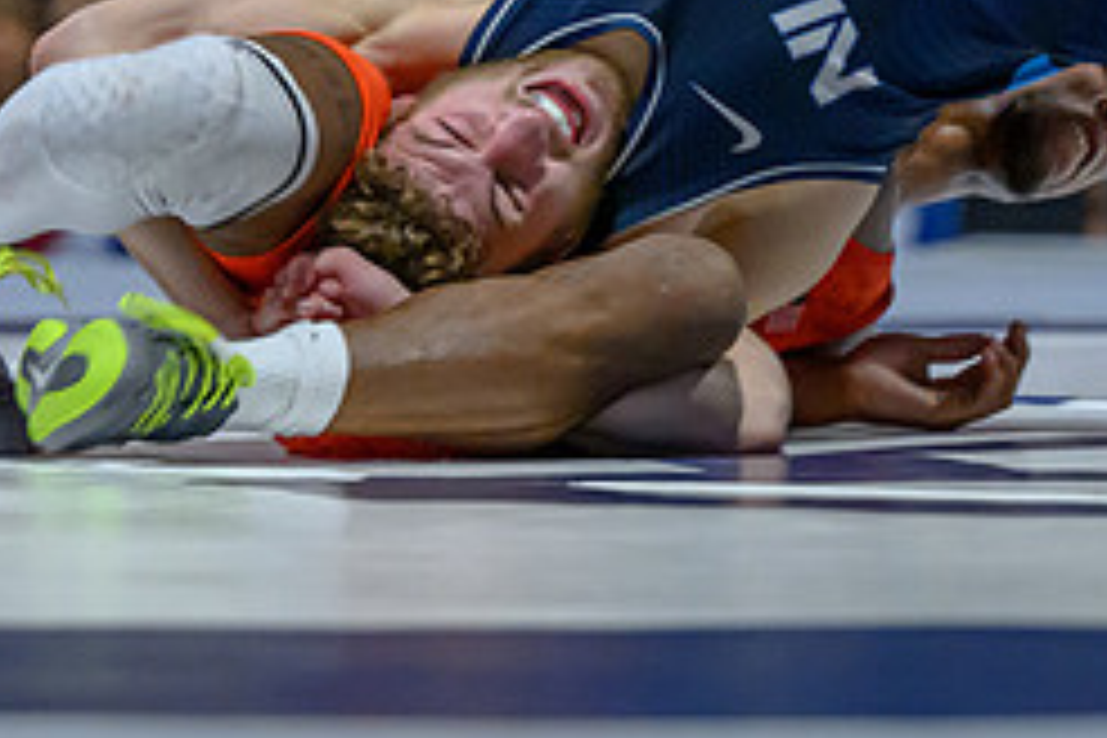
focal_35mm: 396
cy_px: -33
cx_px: 560
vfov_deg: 3.5
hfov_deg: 5.2
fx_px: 12176
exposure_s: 1/640
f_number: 2.8
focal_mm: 115
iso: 5000
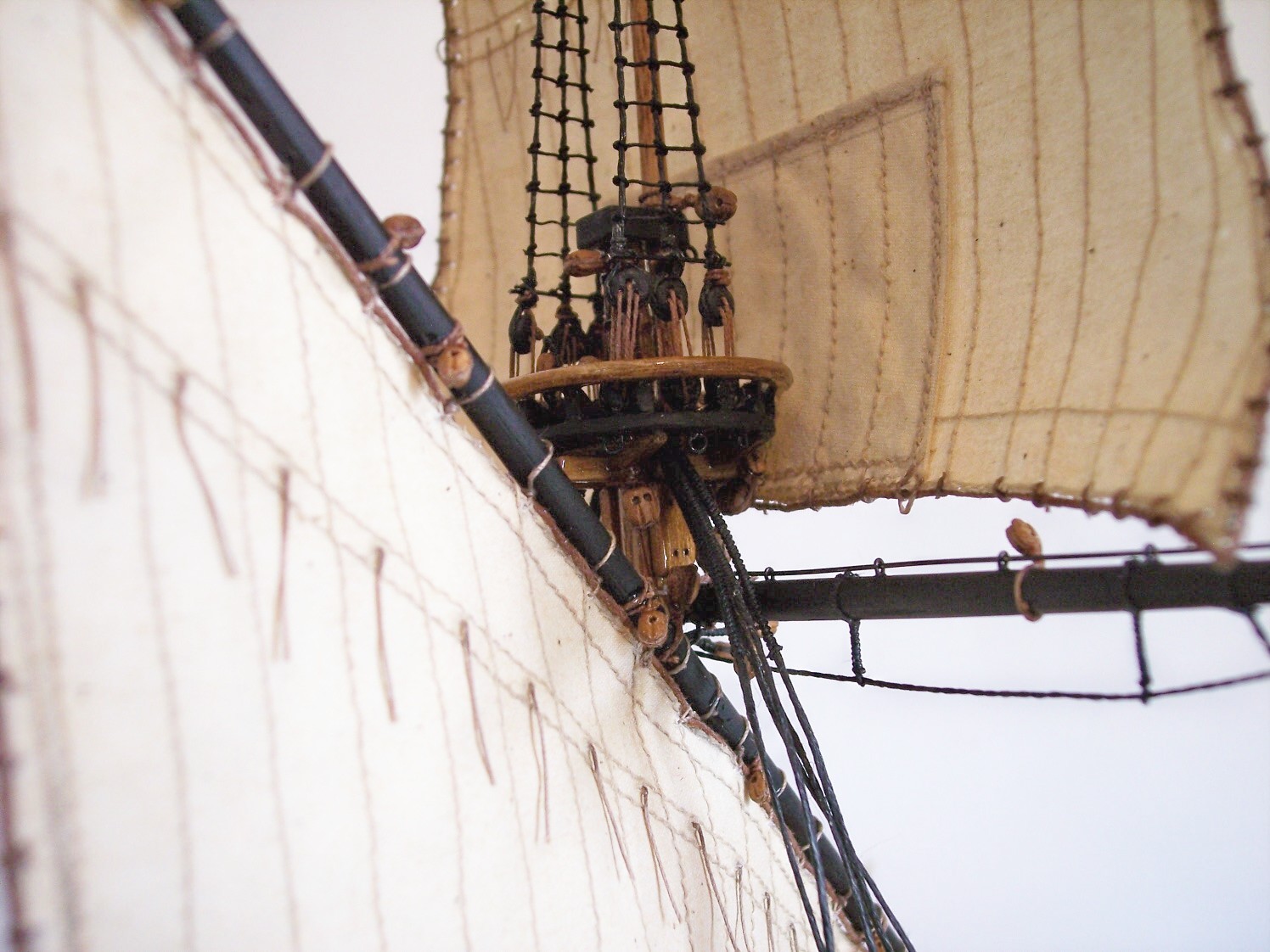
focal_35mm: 39
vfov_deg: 36.8
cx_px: 635
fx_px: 1431
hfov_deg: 47.9
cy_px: 476
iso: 140
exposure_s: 1/30
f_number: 3.4
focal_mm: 8
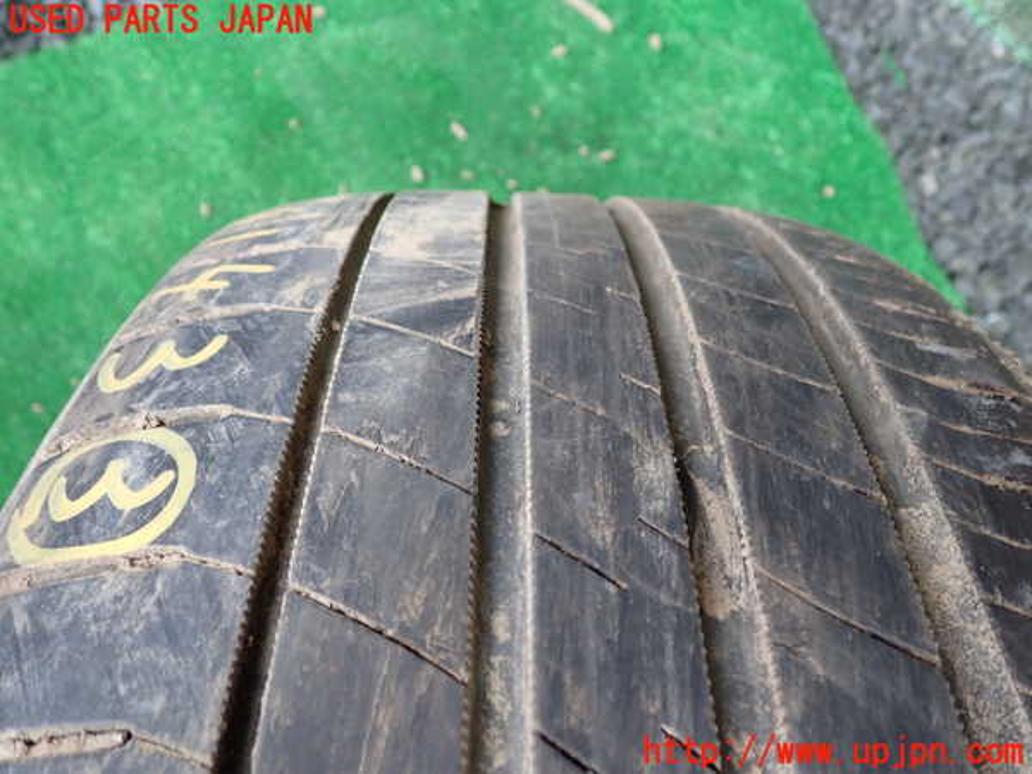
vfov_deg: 46.8
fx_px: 894
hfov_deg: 60.0
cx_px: 516
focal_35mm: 30
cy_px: 387
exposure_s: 1/125
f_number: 2.3
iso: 200
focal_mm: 5.4
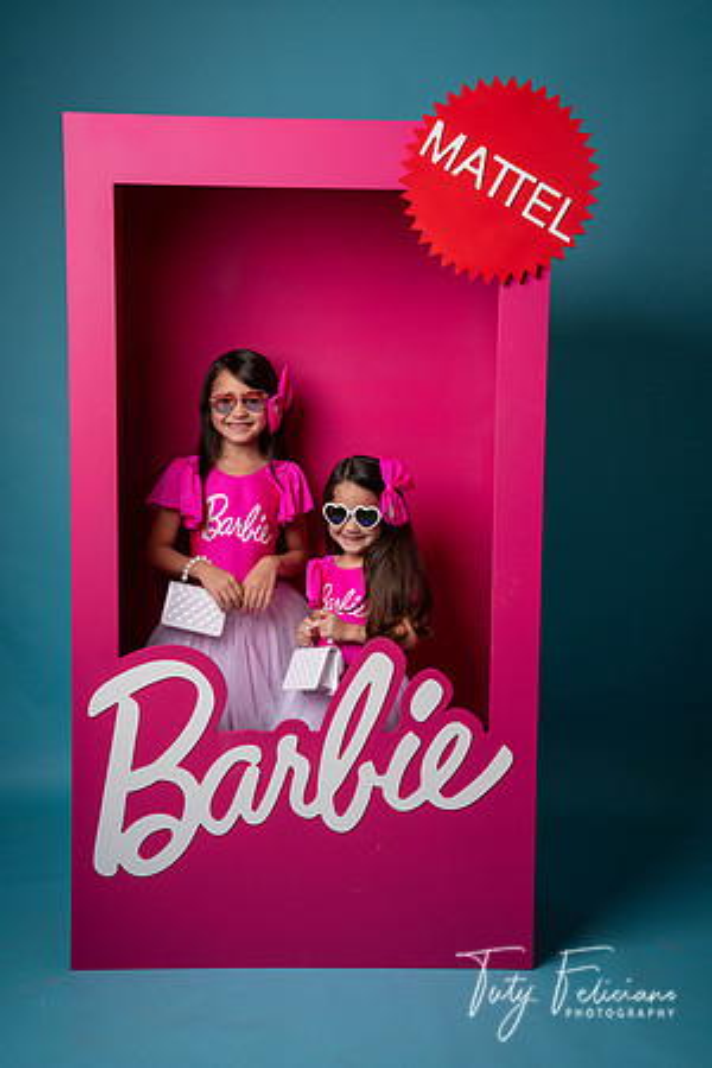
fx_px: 1394
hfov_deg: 28.6
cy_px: 534
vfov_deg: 41.9
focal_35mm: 47
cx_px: 356
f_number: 6.3
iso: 500
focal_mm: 47
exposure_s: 1/160
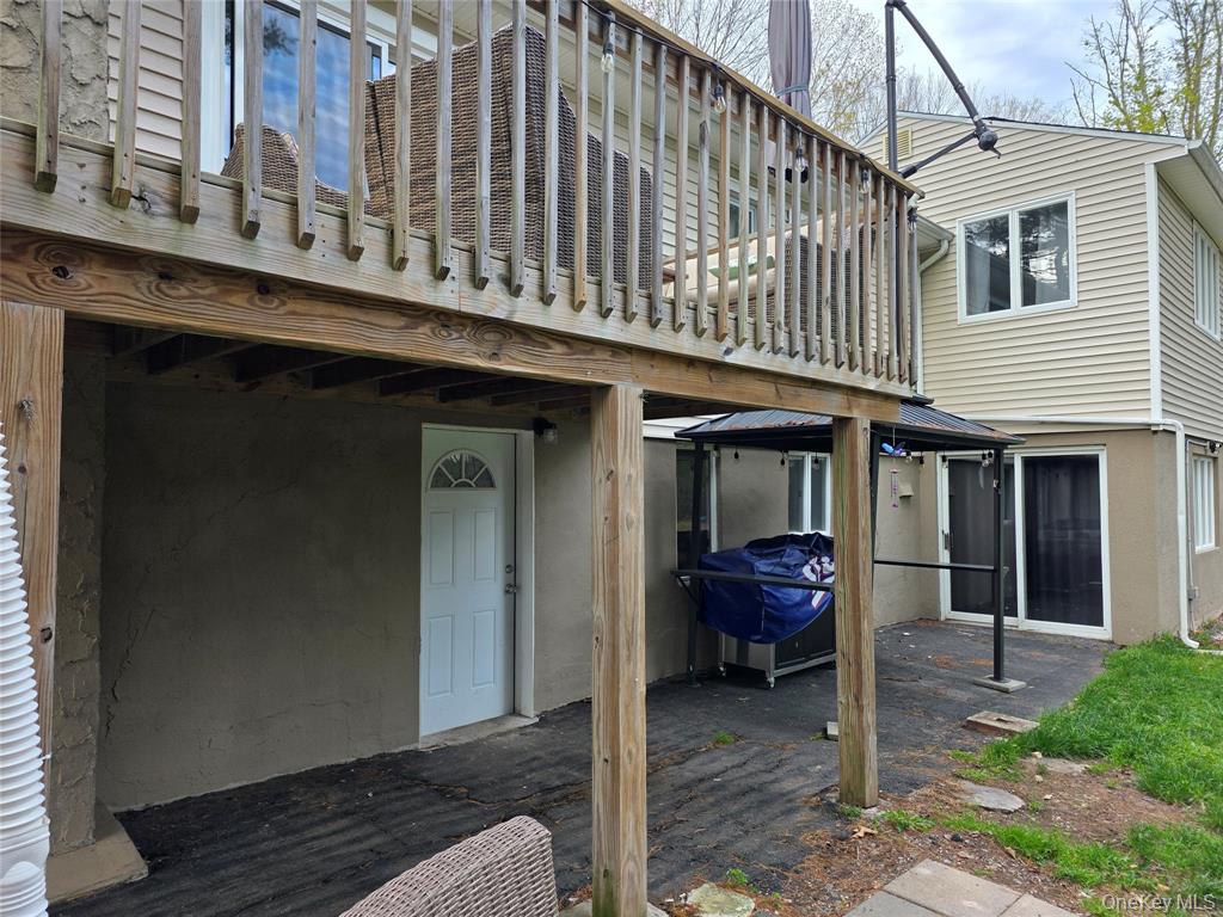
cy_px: 458
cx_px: 612
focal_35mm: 23
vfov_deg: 58.9
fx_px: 813
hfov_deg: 73.9
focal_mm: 6.3
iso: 80
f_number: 1.7
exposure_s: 1/180
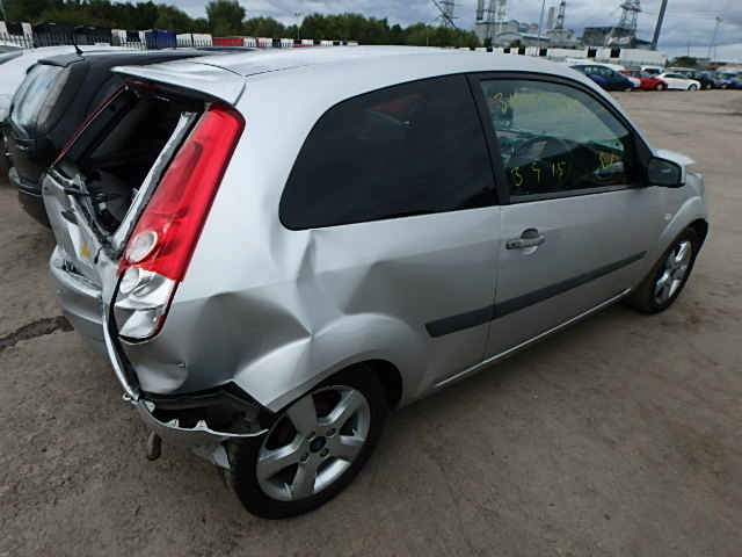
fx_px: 450
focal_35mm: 21
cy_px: 278
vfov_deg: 63.4
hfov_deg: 79.0
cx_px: 371
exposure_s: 1/800
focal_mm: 3.7
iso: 125
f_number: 3.5
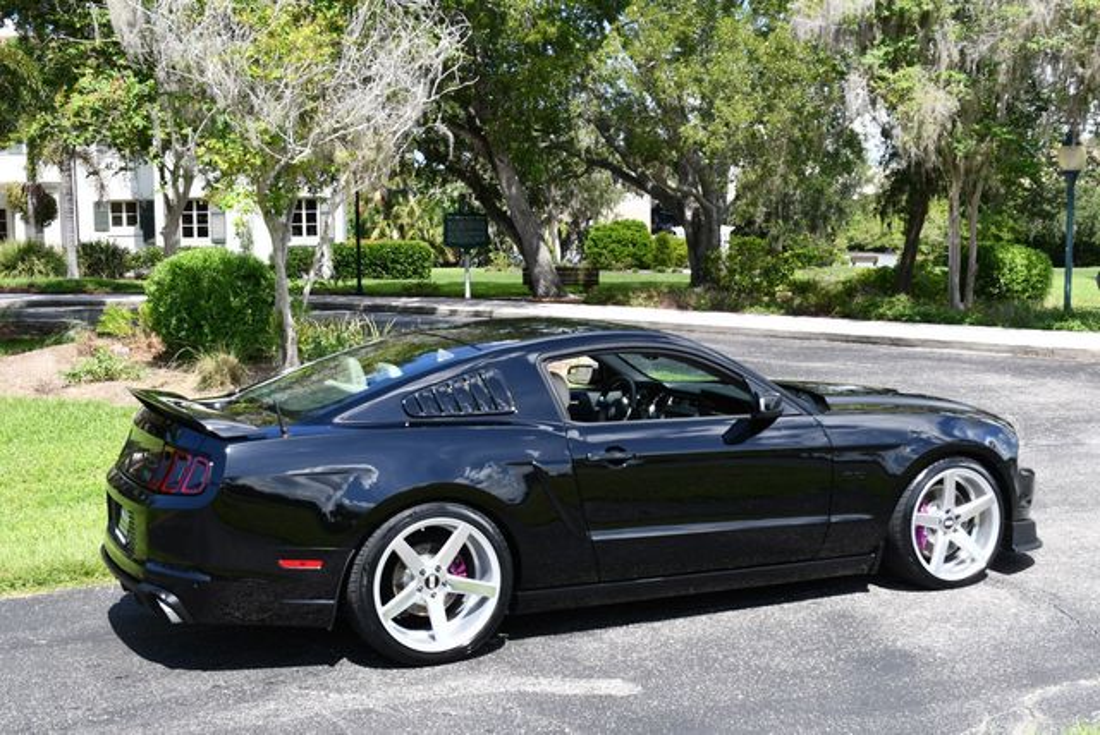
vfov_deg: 28.1
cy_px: 368
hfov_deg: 41.1
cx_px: 550
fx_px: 1468
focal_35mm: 48
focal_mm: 24
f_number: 7.1
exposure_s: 1/250
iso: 200
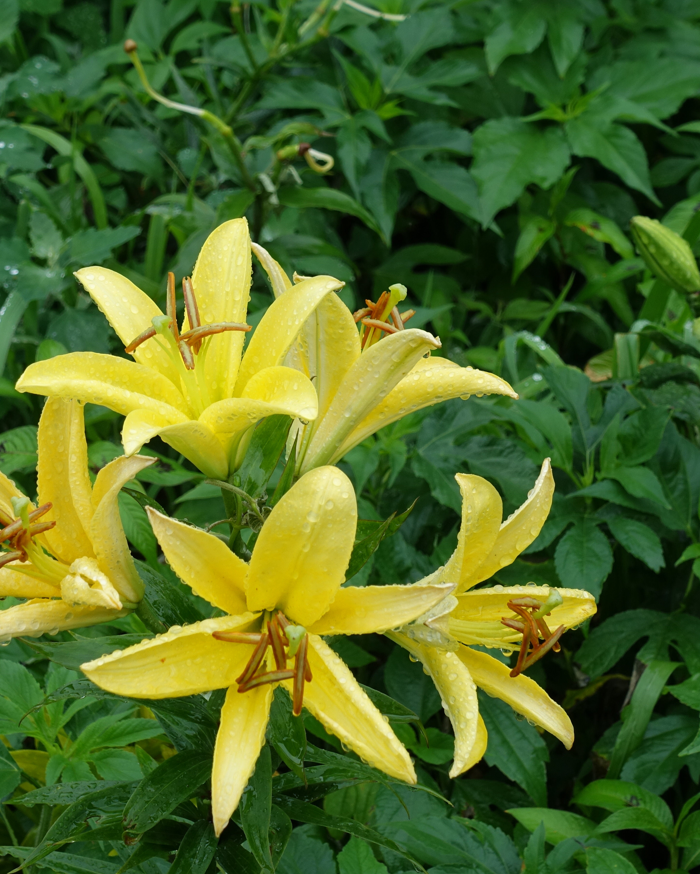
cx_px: 277
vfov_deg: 19.4
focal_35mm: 99
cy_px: 436
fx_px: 2564
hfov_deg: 15.5
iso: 125
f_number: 5.6
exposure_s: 1/125
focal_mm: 25.7
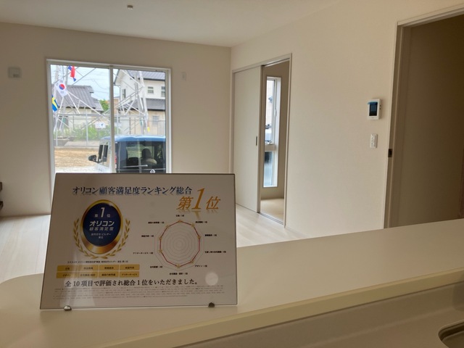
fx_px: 375
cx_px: 232
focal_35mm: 28
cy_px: 174
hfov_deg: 63.4
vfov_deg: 49.7
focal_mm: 3.99
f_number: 1.8
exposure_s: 1/122
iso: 32
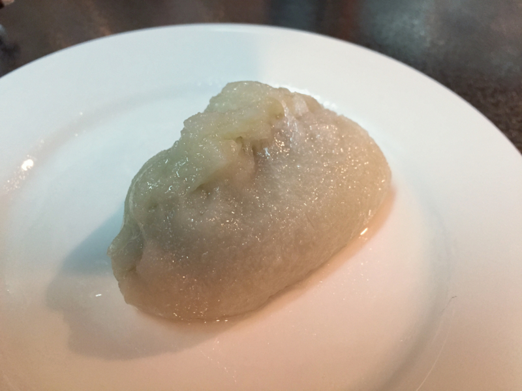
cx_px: 261
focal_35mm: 29
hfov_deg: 61.7
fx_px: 437
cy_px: 196
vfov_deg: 48.2
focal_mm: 4.15
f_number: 2.2
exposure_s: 1/30
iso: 160
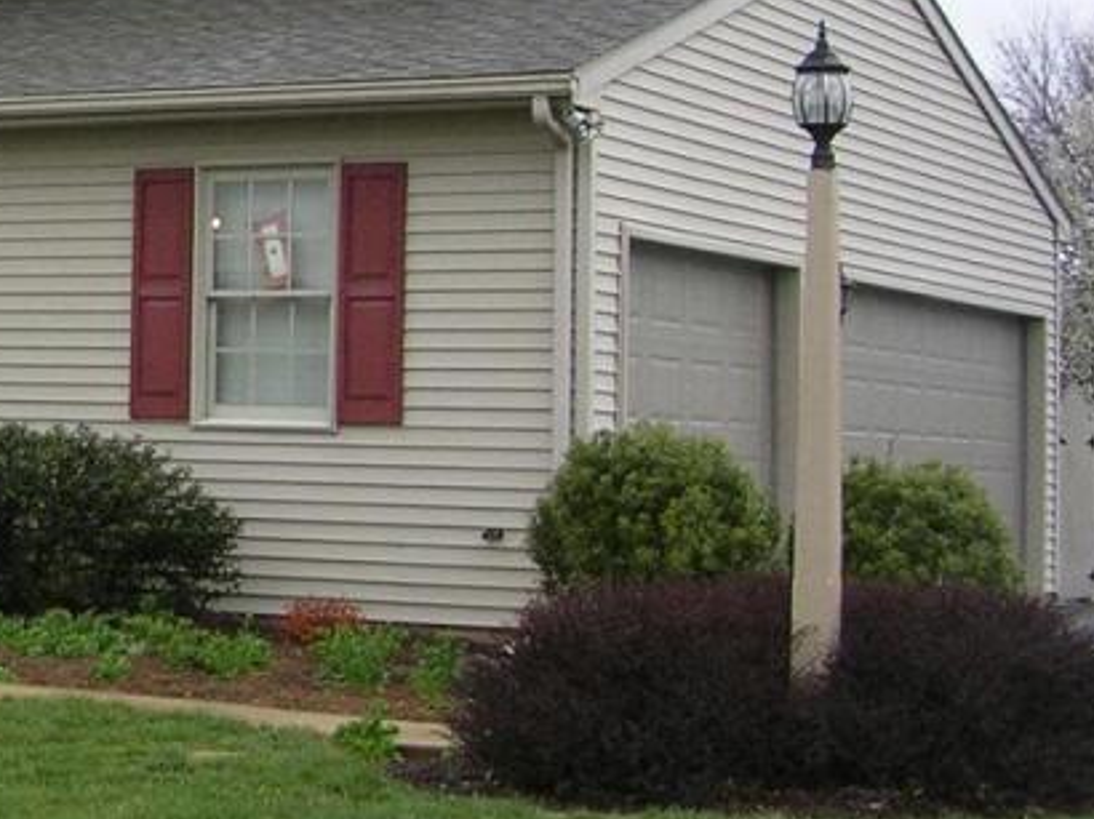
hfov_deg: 19.4
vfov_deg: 15.5
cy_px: 187
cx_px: -253
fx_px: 3001
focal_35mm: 95
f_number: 2.8
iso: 50
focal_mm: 5.8
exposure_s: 1/133
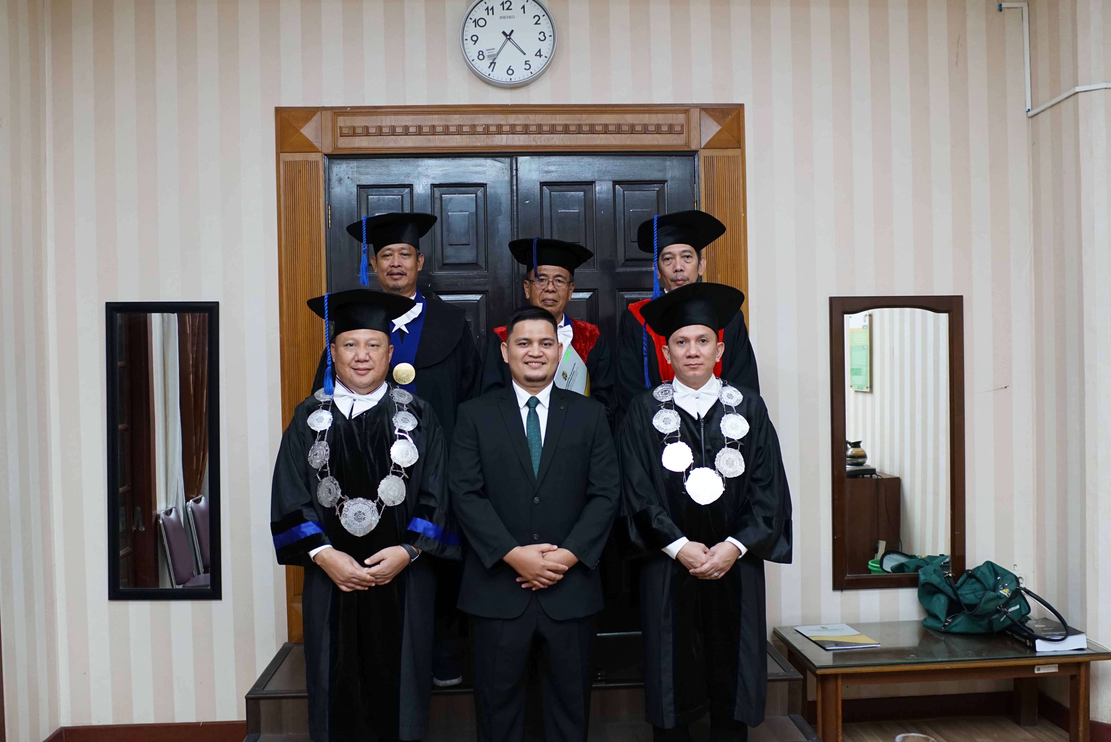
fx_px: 926
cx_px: 556
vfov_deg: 43.6
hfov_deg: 61.9
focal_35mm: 30
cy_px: 371
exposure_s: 1/125
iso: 1000
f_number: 2.8
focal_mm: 20
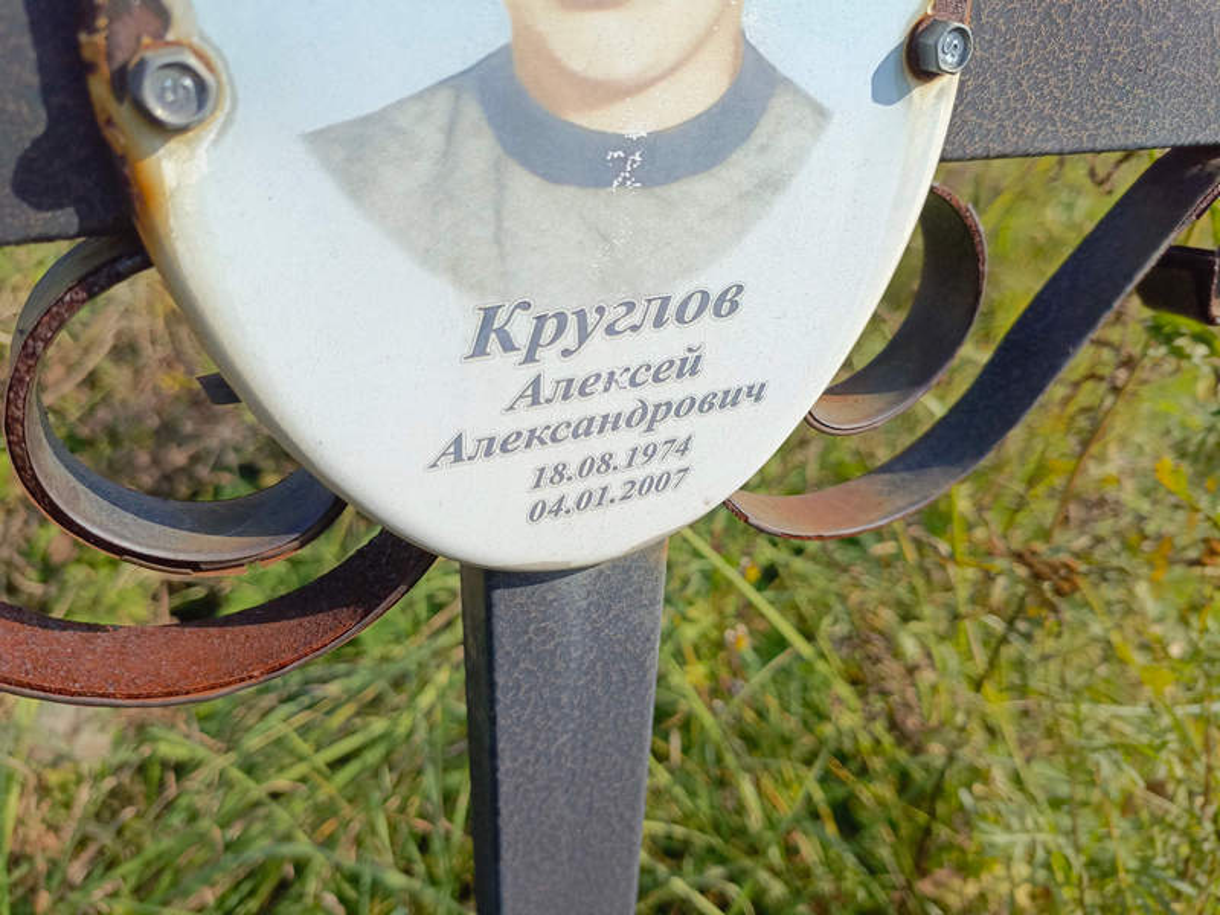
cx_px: 610
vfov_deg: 54.9
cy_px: 458
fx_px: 881
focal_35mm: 25
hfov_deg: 69.4
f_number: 1.69
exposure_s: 1/1149
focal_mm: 4.76
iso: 115
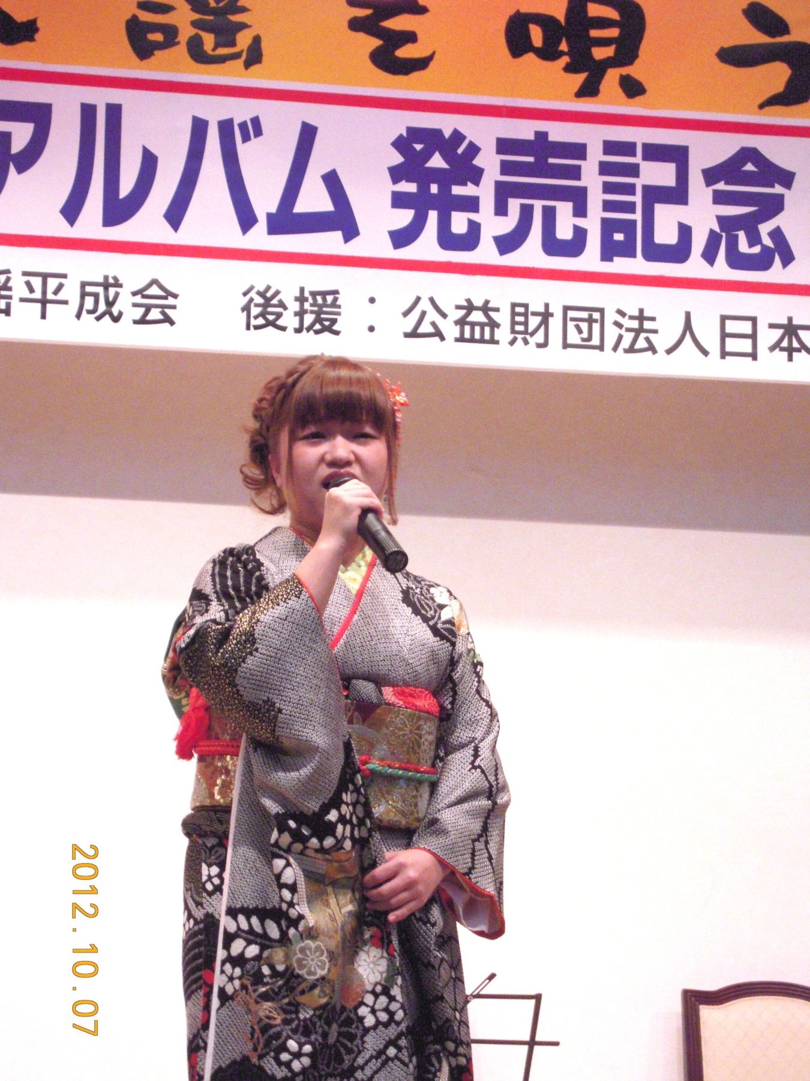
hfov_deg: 13.2
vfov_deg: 17.6
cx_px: 405
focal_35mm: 112
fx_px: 3494
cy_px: 540
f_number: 5.8
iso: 500
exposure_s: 1/25
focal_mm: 20
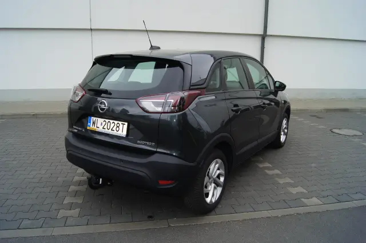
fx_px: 274
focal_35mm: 27
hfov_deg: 67.4
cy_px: 122
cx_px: 183
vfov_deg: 47.9
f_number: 7.1
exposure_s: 1/80
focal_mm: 18
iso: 100
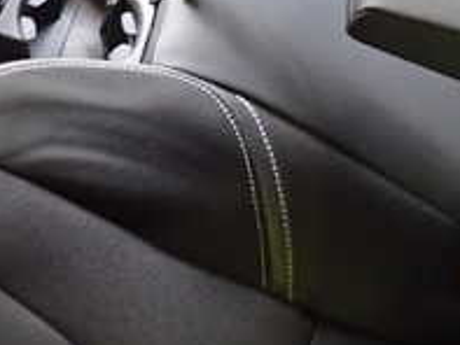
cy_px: -86
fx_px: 1011
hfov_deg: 23.5
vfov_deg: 18.3
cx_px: 544
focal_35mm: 76
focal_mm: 4.5
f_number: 2
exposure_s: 1/30
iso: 500
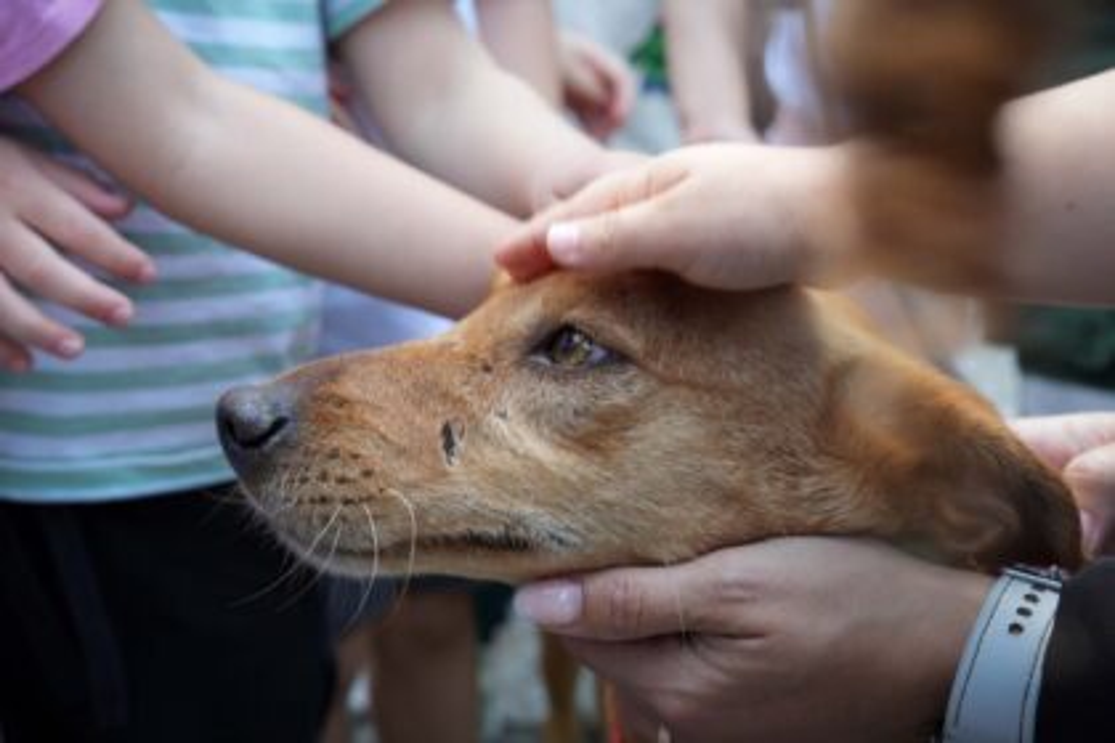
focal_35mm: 41
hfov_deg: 47.4
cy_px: 372
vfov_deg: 32.6
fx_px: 1270
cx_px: 558
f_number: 5.6
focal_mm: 41
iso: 800
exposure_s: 1/200
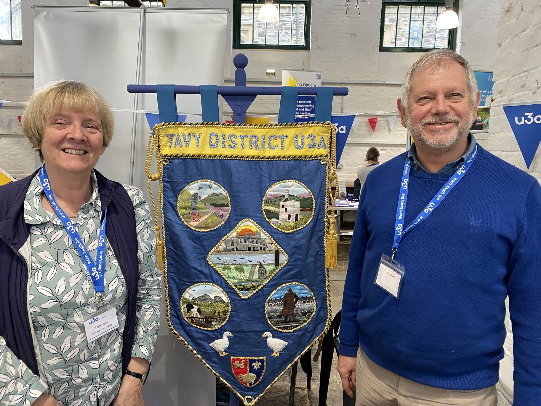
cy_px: 203
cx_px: 270
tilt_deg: -8.1
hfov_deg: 67.3
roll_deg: -2.1
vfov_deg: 53.1
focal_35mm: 26
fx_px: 406
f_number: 1.8
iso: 80
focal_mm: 4.25
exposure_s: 1/50
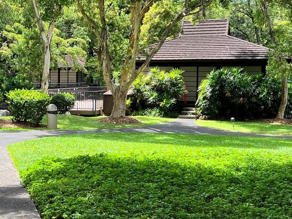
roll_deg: -0.4
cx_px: 60
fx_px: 514
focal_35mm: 61
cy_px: 96
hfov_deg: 30.9
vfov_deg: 24.0
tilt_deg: -3.1
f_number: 1.5
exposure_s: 1/723
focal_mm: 5.7
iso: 50
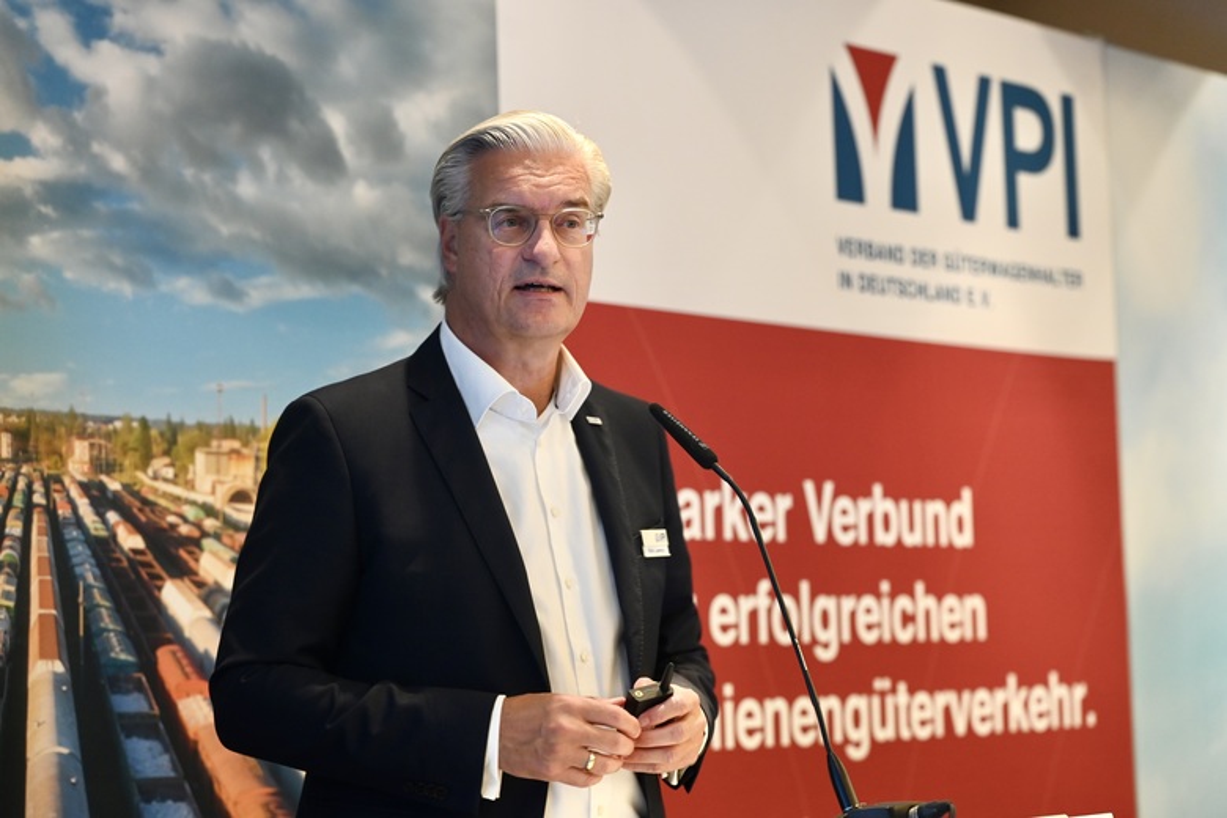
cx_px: 614
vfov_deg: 13.0
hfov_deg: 19.5
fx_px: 3578
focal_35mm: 105
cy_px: 409
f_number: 4.5
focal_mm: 105
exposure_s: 1/60
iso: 1600
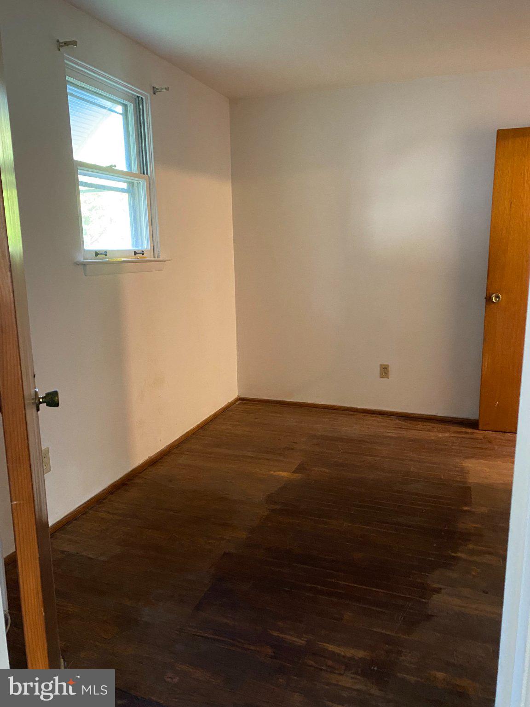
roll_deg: +0.6
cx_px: 265
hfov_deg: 53.1
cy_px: 354
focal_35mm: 26
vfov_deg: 67.3
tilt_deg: -11.0
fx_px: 531
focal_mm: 4.25
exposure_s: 1/30
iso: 640
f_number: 1.8
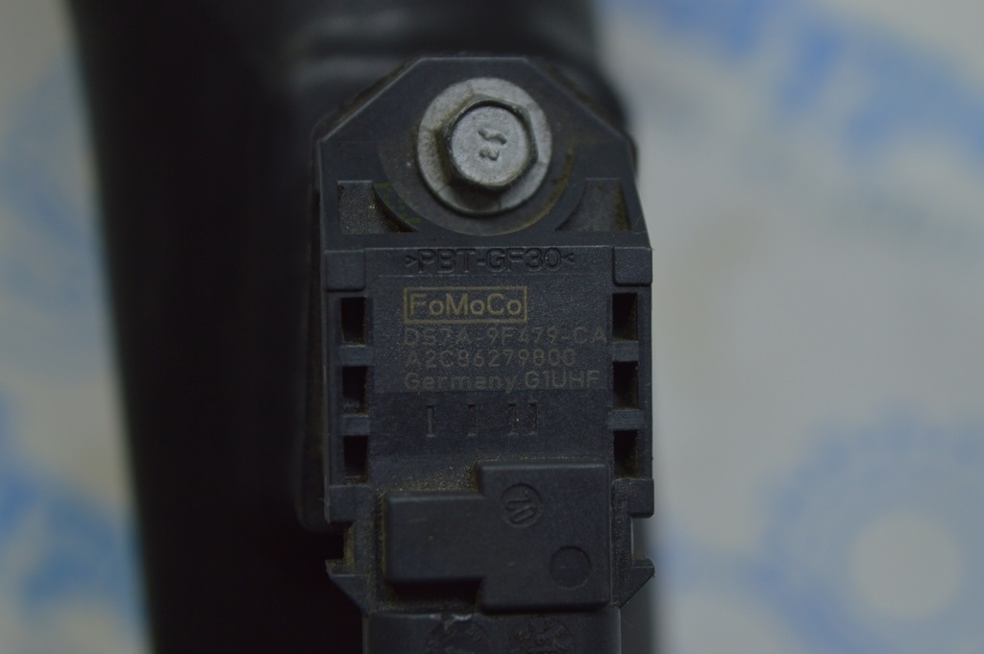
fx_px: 2253
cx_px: 492
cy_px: 327
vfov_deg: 16.5
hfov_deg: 24.6
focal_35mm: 82
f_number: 5.6
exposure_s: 1/60
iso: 400
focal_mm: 55
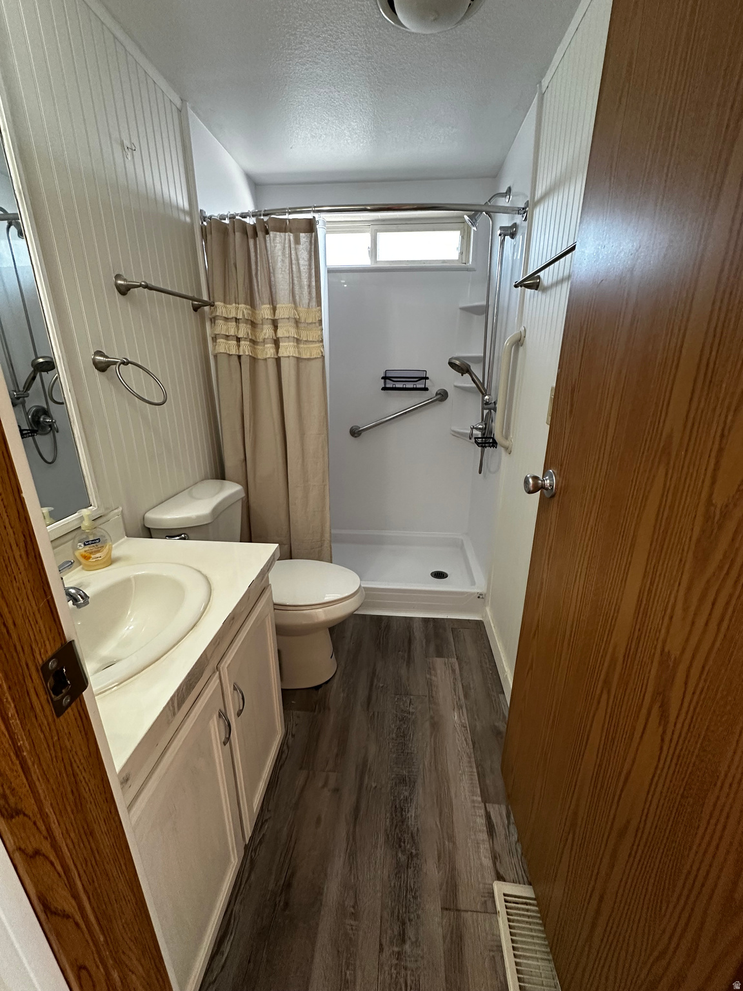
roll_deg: -0.5
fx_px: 401
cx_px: 372
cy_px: 496
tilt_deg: -18.3
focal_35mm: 14
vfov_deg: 102.1
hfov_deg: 85.7
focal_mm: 2.22
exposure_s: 1/60
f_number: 2.2
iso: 320
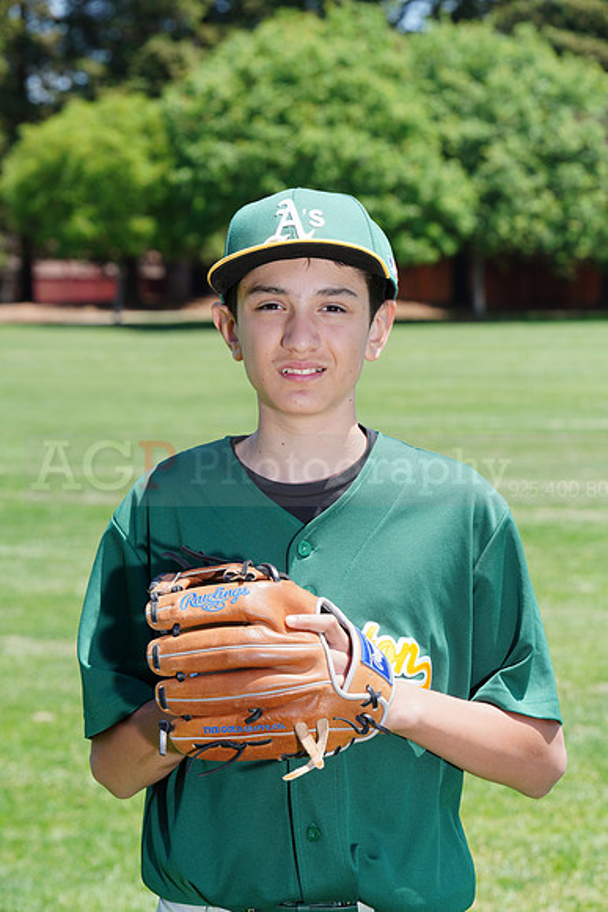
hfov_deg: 9.8
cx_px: 304
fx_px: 3544
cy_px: 456
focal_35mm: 140
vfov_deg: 14.7
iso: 200
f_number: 10
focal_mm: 140
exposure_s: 1/200
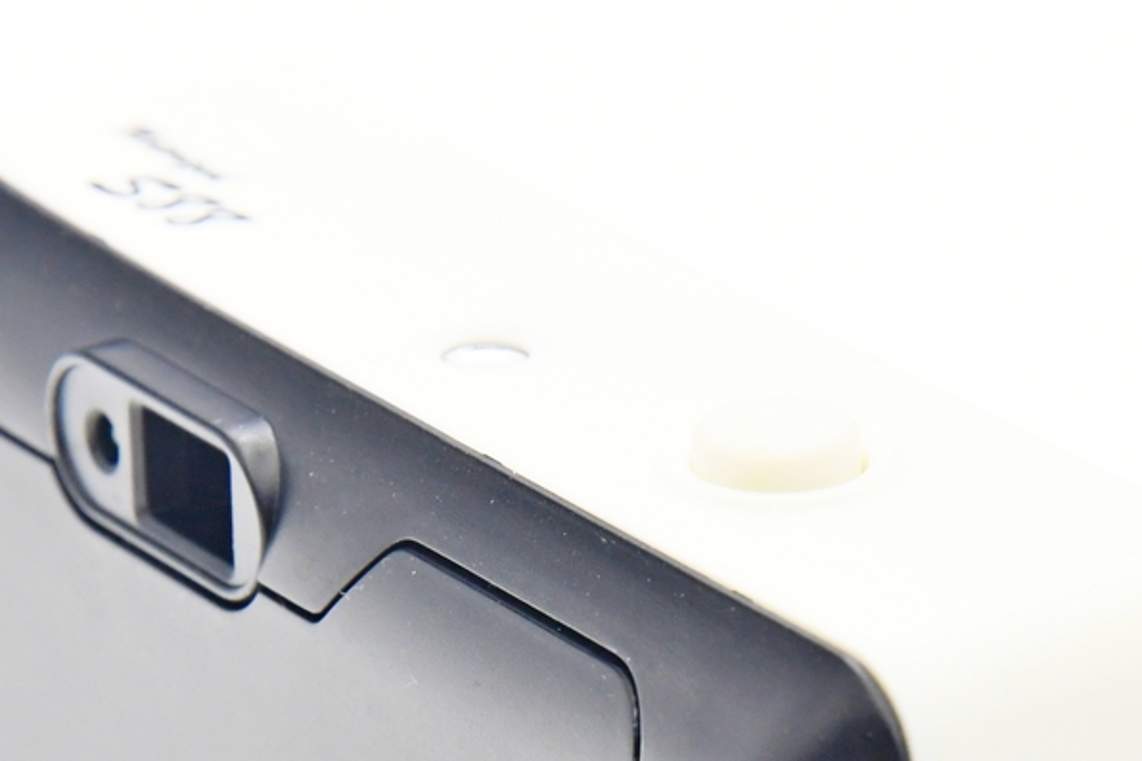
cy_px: 945
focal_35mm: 302
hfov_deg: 6.8
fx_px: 9577
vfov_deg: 4.5
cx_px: 688
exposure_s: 1/125
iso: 1250
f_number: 8
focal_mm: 80
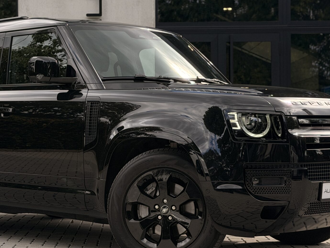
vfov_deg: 16.6
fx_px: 849
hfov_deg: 22.0
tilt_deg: +0.2
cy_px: 122
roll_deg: +0.2
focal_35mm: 89
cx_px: 126
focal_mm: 6.76
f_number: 1.78
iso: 100
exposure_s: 1/1883
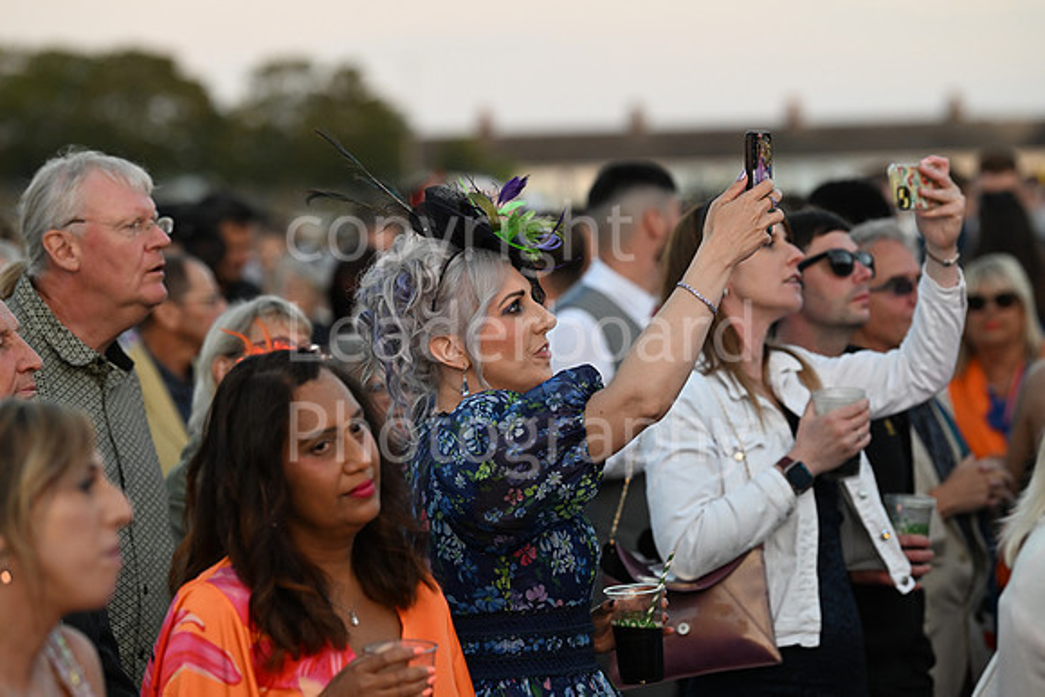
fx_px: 4936
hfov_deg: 12.1
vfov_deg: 8.1
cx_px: 522
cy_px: 348
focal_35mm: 170
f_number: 4.5
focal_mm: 170
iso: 1600
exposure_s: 1/500
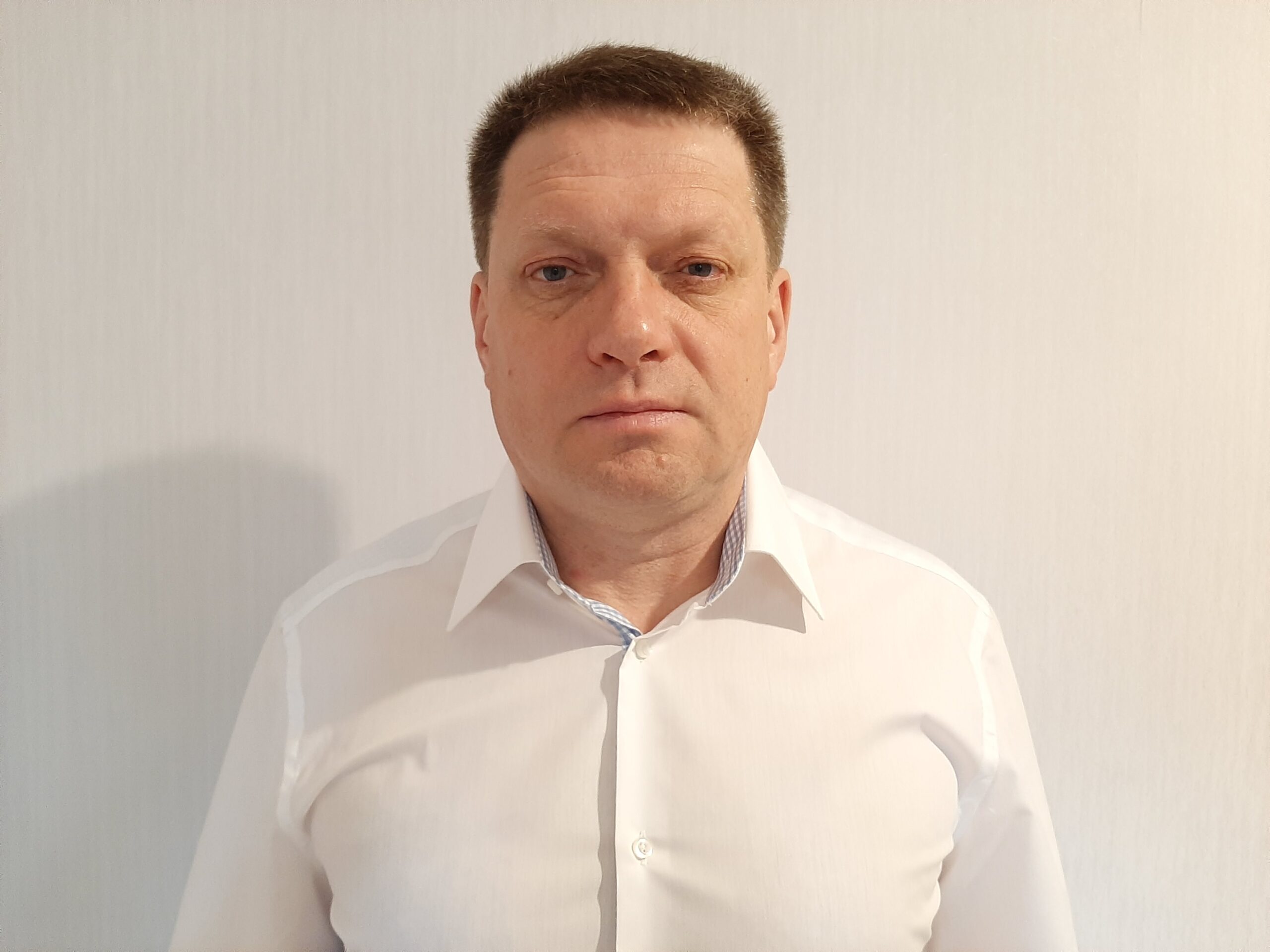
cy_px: 476
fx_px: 954
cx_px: 635
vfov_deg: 53.1
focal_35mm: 26
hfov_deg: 67.3
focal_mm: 3.93
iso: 160
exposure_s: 1/25
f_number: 1.7
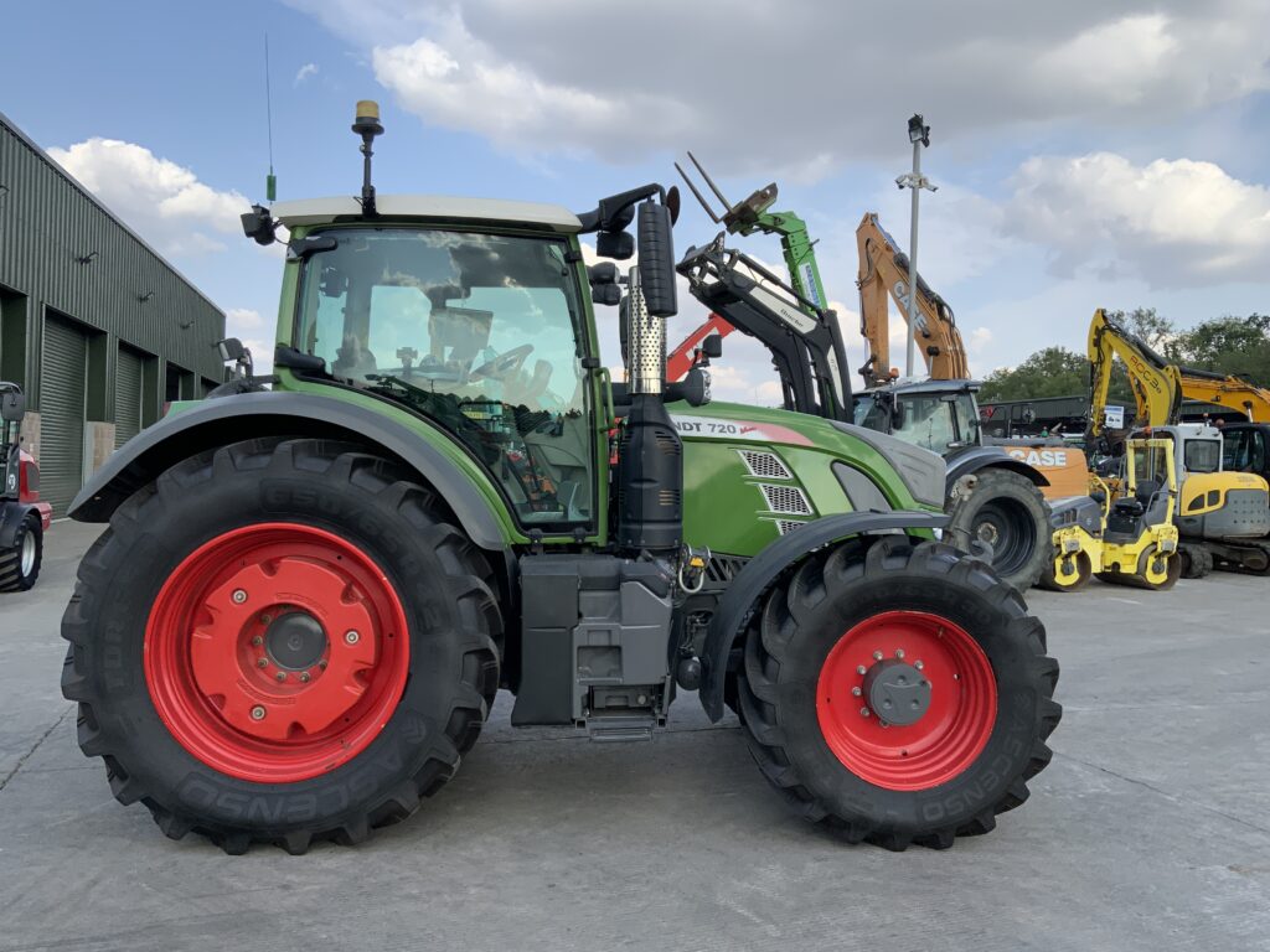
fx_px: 1064
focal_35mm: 29
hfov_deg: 61.7
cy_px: 476
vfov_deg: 48.2
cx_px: 635
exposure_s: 1/978
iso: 16
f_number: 1.8
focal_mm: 3
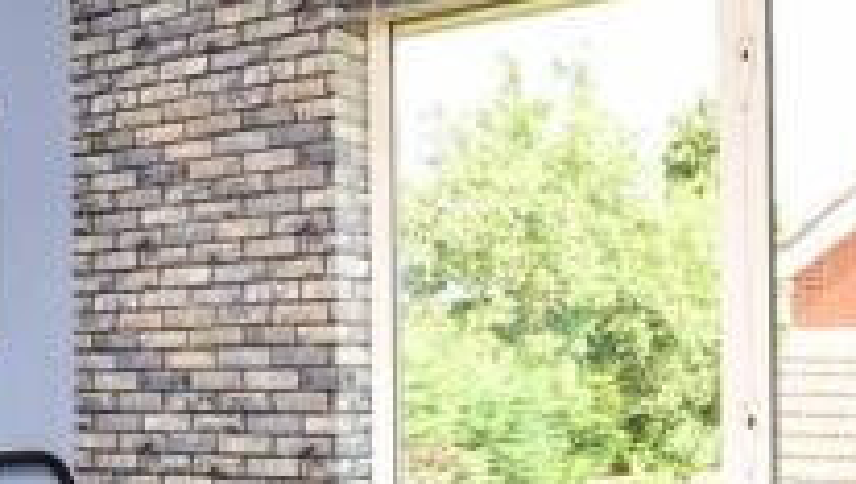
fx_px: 1242
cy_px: 374
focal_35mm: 55
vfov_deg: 21.8
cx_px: 343
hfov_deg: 37.9
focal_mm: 11
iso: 200
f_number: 5
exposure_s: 1/100
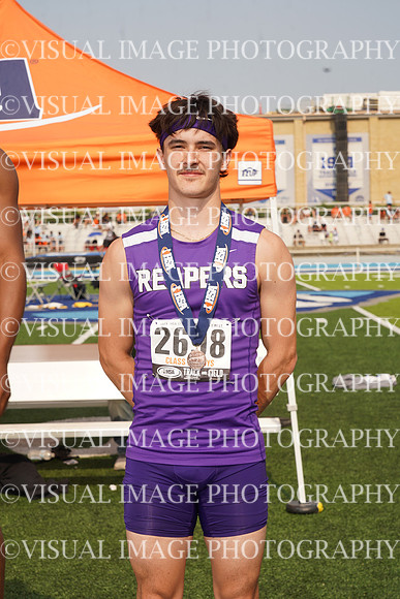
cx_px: 200
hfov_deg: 20.0
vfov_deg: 29.6
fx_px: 1133
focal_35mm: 68
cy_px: 300
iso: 100
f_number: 9
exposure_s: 1/200
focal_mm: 68
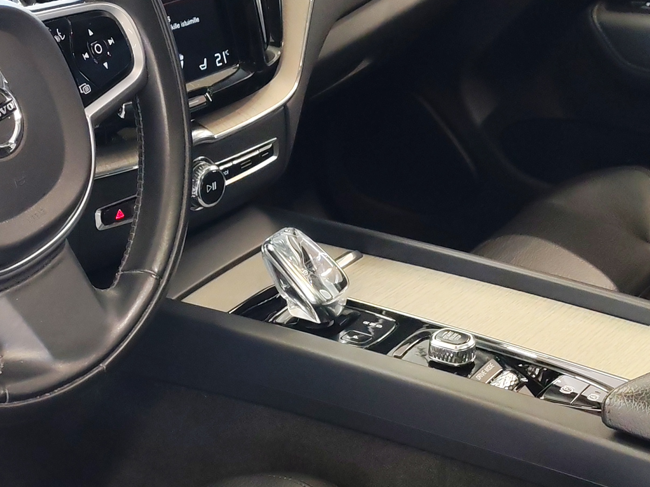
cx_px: 99
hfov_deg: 24.2
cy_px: 289
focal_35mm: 79
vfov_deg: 18.6
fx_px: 1483
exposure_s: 1/50
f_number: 1.9
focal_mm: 6.12
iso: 872
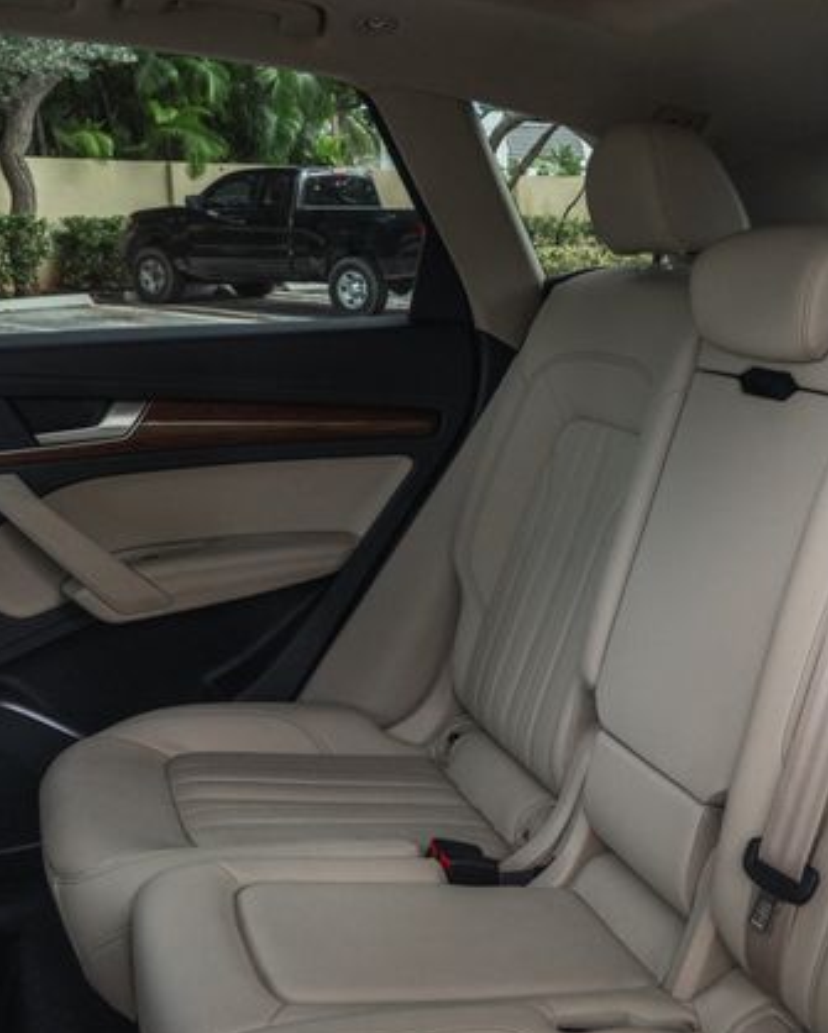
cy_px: 440
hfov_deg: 34.3
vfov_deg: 43.7
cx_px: 700
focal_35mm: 42
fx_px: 1285
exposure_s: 1/100
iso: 640
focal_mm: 24
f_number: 8
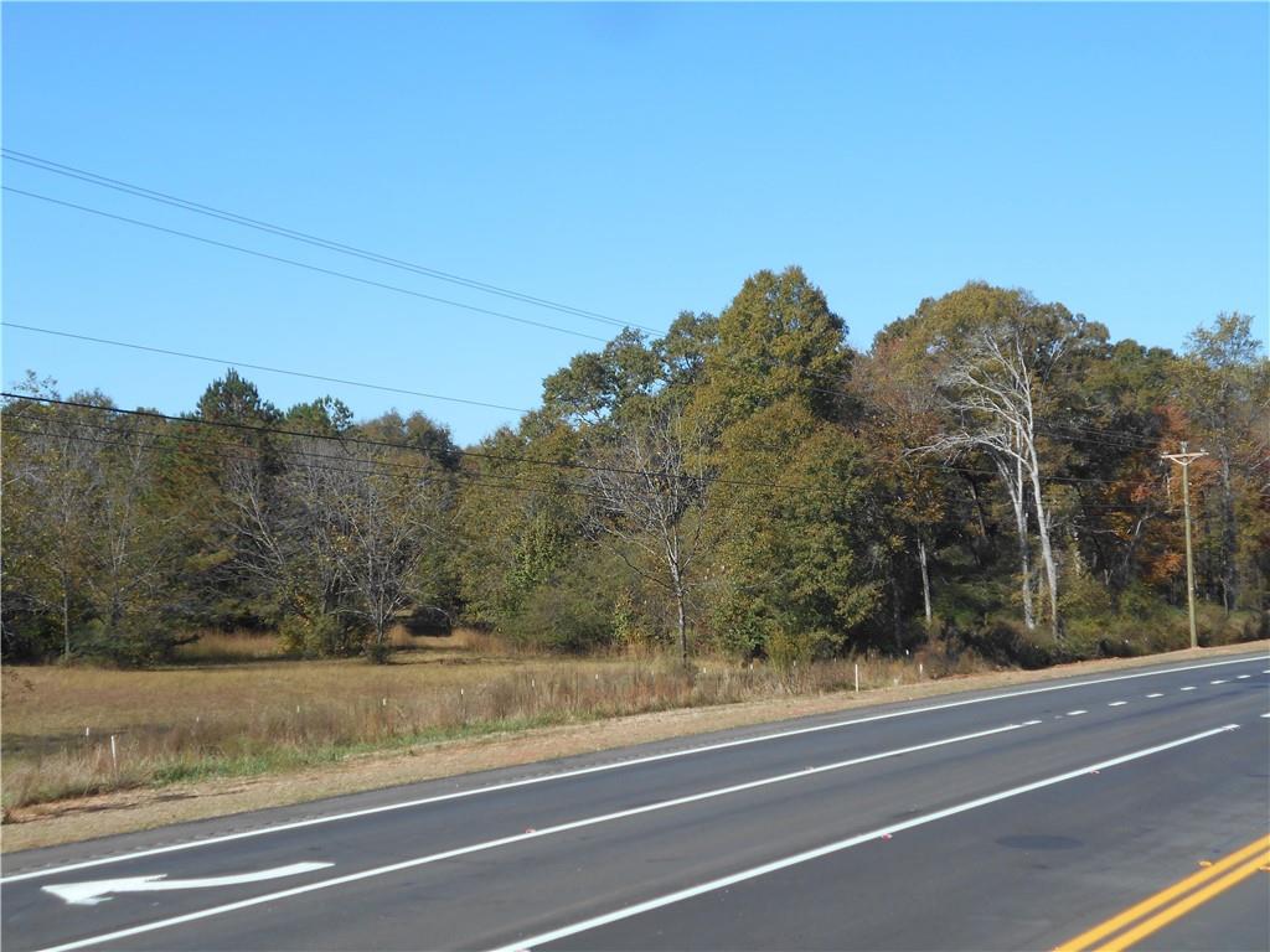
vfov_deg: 29.7
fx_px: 1798
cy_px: 476
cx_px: 635
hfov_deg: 38.9
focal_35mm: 49
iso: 80
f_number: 4.5
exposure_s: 1/500
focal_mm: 8.8
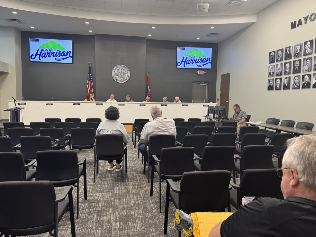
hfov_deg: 69.4
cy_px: 117
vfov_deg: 54.9
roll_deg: -1.0
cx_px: 161
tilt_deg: -4.8
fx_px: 228
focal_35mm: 25
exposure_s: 1/60
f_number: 1.78
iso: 125
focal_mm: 6.76
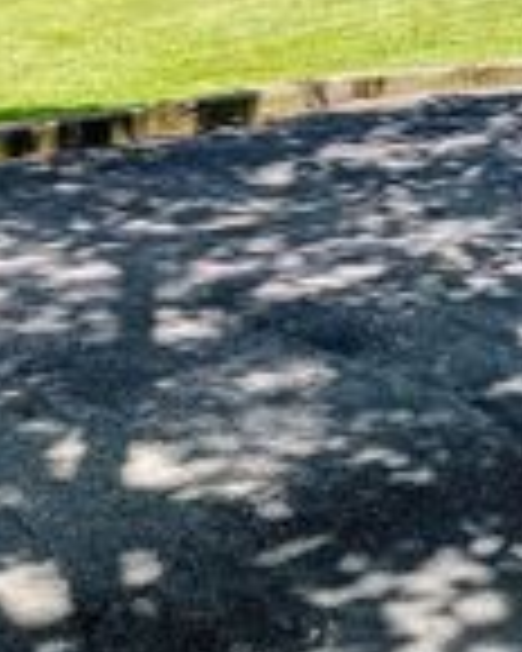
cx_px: 747
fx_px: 1622
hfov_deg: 16.8
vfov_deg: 22.5
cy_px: 151
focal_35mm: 84
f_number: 1.8
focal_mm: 4.6
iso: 32
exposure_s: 1/170
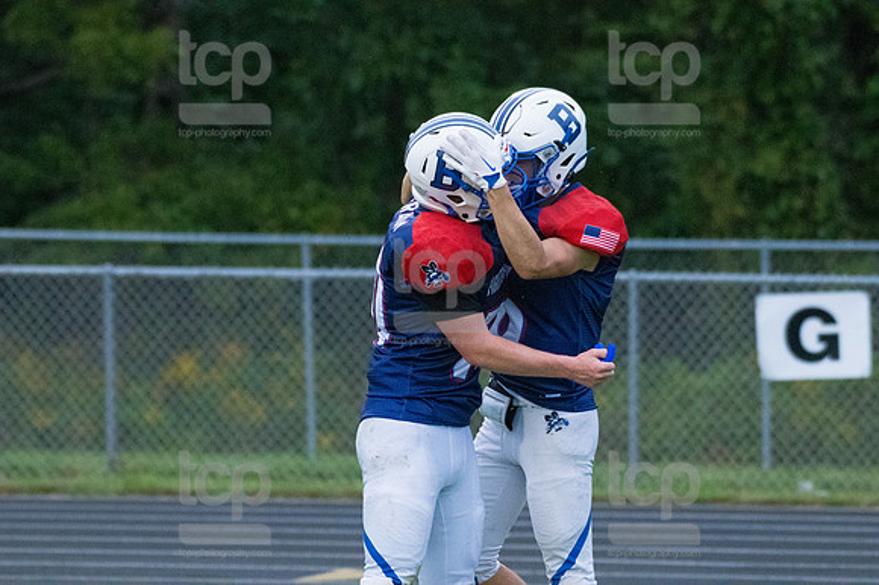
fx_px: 8785
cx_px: 440
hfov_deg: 5.7
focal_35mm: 360
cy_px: 292
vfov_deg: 3.8
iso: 10000
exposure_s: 1/2000
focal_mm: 240
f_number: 5.6
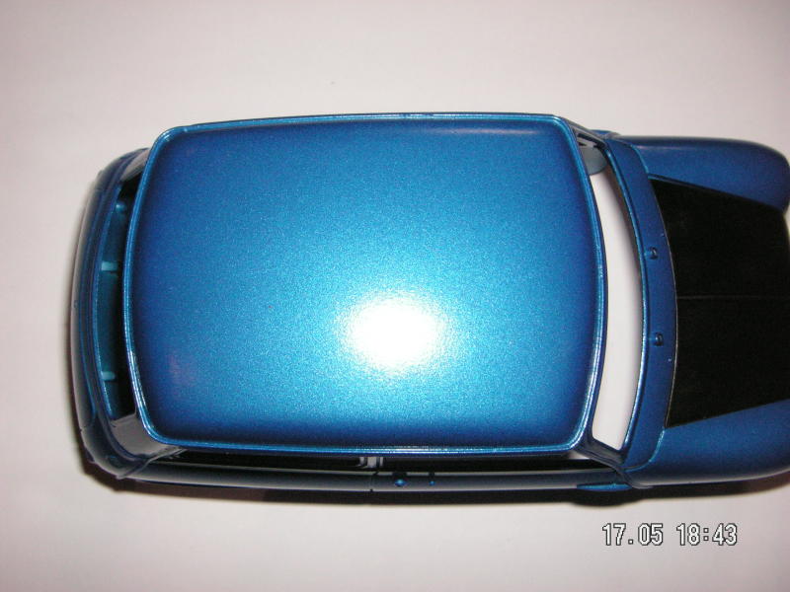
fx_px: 867
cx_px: 395
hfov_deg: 49.0
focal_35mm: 38
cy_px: 296
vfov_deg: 37.7
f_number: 6.6
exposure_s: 1/45
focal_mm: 6.3
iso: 160
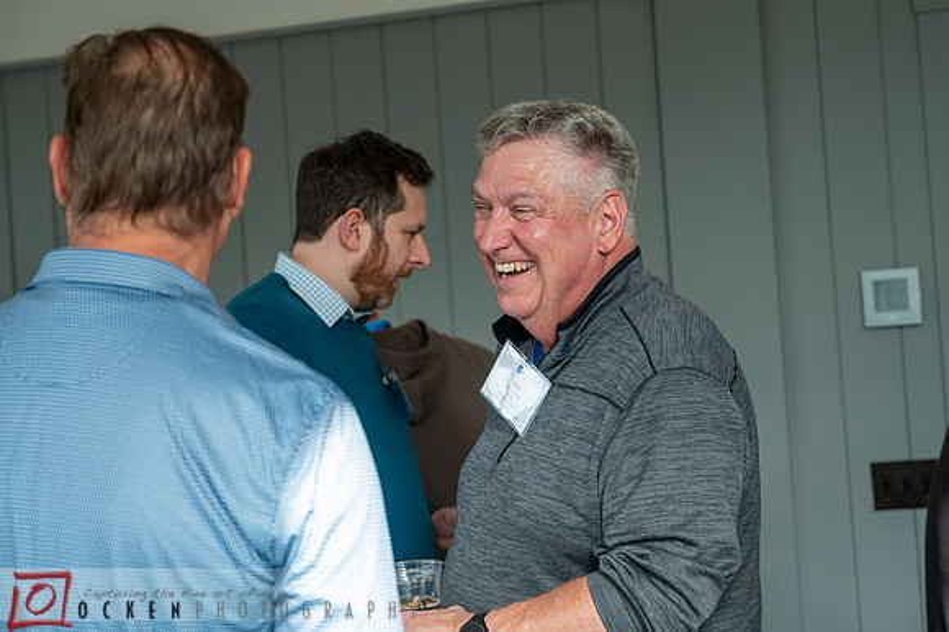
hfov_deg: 28.3
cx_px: 512
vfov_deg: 19.1
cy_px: 284
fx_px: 1879
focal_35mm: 71
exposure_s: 1/320
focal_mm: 62
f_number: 4
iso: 640
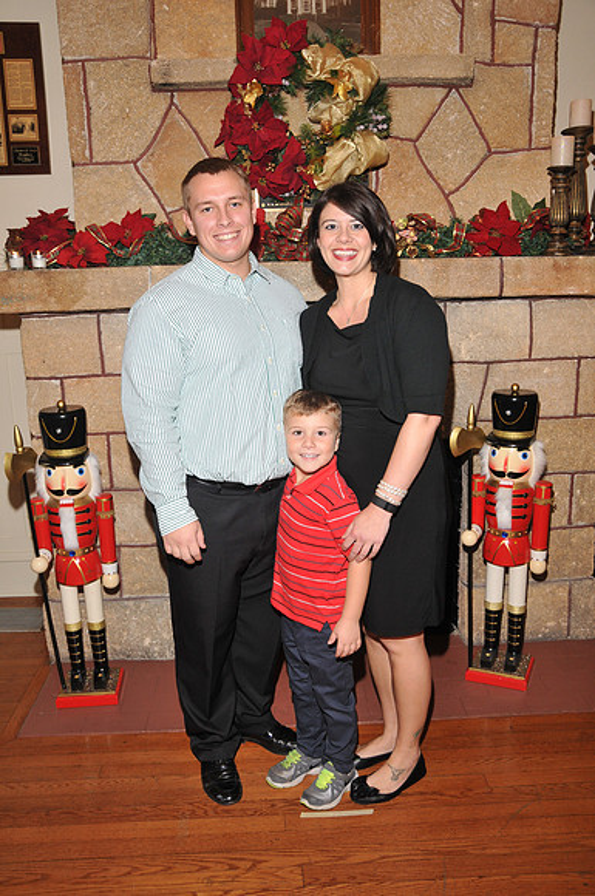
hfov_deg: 41.6
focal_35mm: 32
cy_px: 448
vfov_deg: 59.6
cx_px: 298
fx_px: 783
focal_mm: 21
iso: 400
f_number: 5.6
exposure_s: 1/60
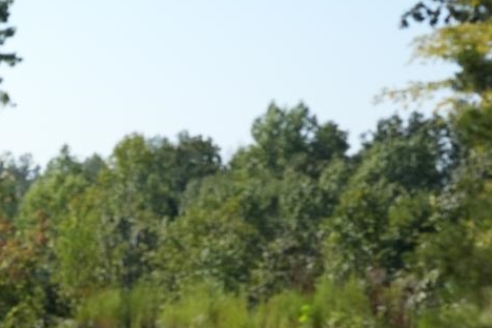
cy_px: 327
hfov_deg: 12.1
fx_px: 2091
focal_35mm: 153
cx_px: -440
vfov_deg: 8.9
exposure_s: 1/1600
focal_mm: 35
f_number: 7.1
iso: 640
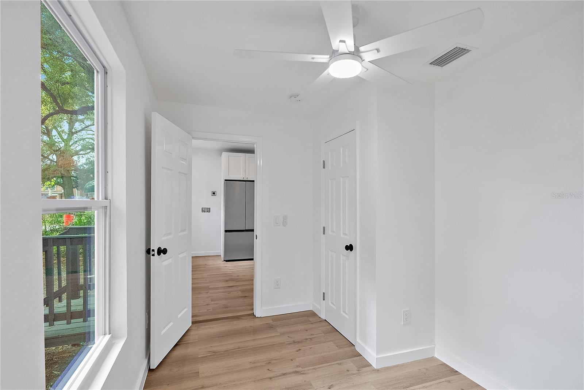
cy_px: 195
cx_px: 292
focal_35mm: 16
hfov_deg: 95.0
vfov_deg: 72.1
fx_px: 268
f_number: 4
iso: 1600
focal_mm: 16.5
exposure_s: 1/125
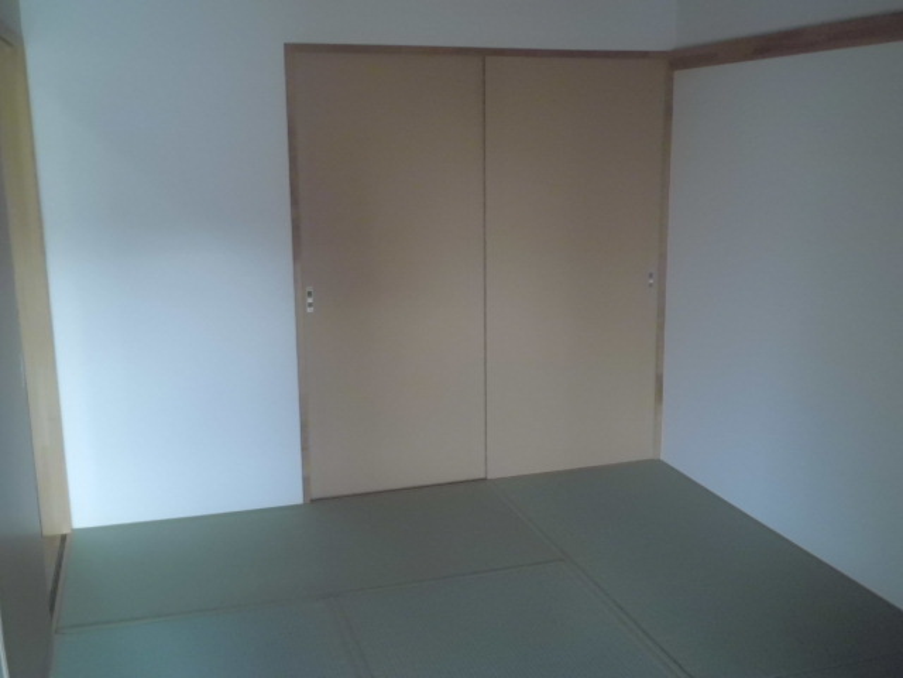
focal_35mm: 36
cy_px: 339
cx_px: 452
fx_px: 939
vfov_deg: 39.7
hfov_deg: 51.4
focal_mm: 6.4
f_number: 3.1
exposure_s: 1/40
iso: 800
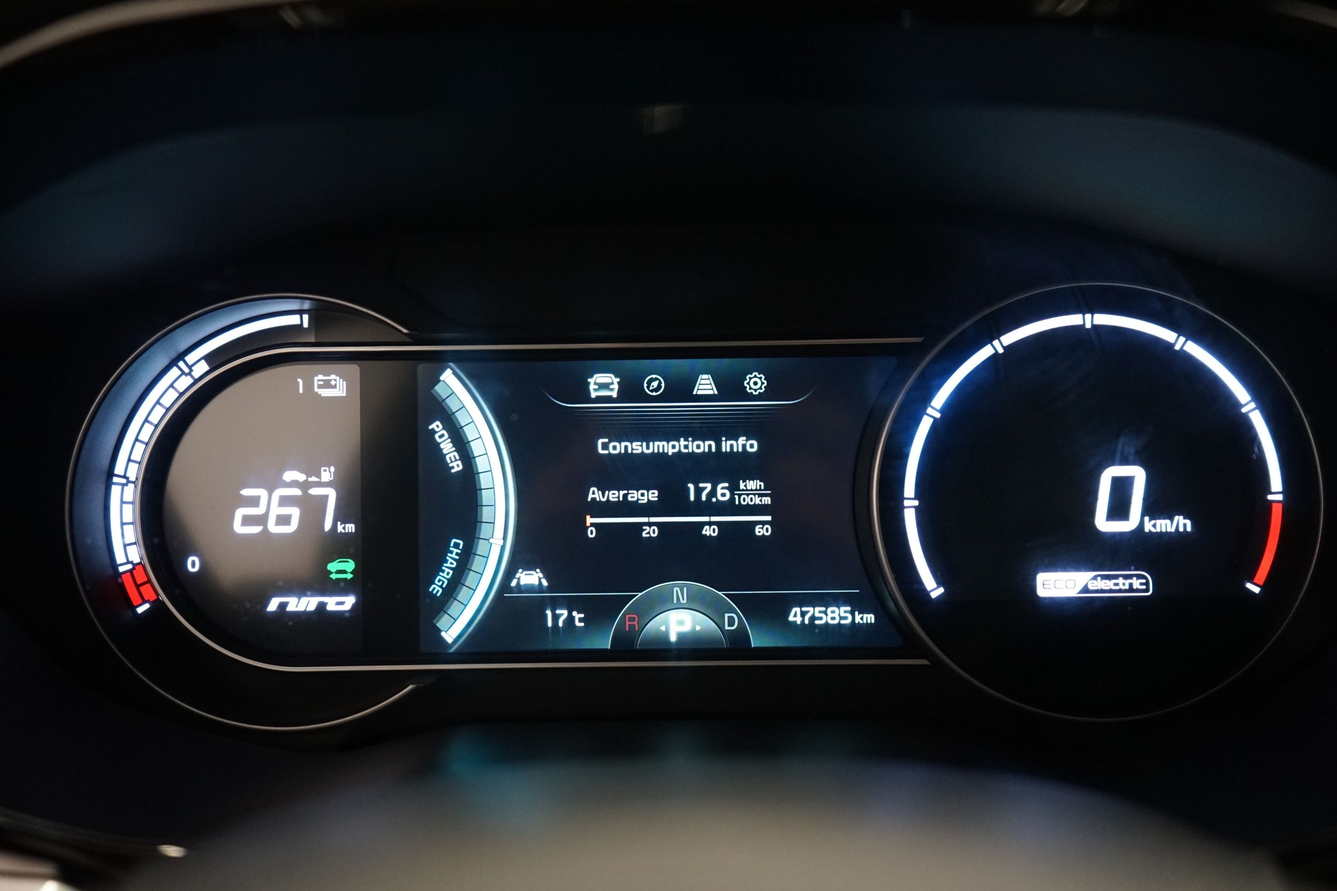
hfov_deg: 51.9
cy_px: 446
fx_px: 1374
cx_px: 668
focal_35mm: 37
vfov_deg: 35.9
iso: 2500
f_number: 4
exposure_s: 1/60
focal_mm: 37
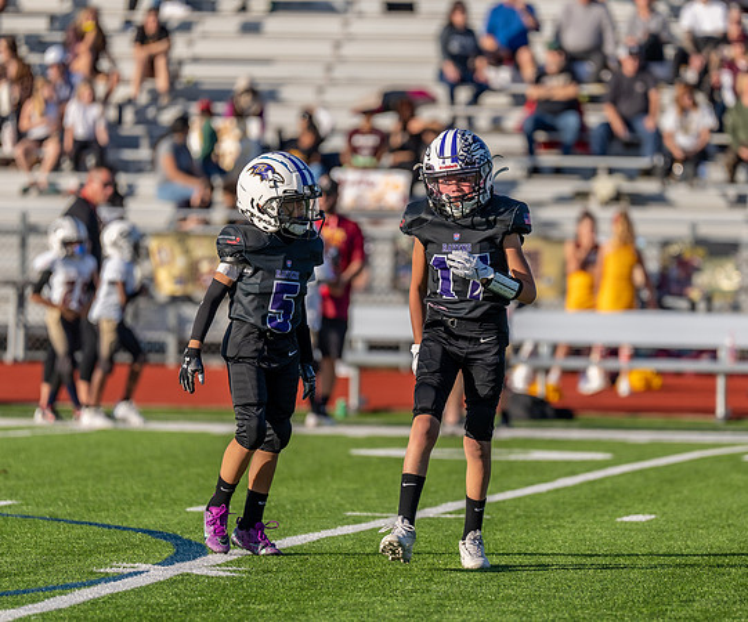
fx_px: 7665
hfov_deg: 5.6
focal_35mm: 341
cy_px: 301
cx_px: 456
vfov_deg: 4.6
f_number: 2.8
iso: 100
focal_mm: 200
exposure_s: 1/2000
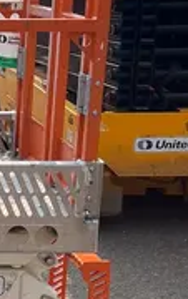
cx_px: -218
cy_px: 162
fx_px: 915
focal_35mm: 112
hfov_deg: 10.5
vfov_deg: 18.6
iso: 50
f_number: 1.6
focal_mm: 5.1
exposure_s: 1/2463
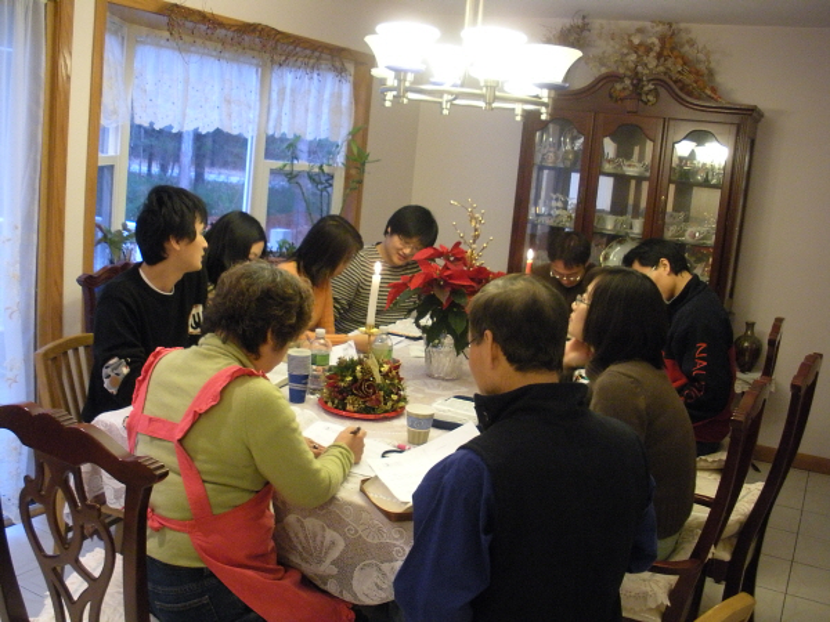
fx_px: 863
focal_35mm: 36
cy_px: 311
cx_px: 415
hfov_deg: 51.4
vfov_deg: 39.7
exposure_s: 1/14.5
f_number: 3.5
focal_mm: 6.3
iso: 400
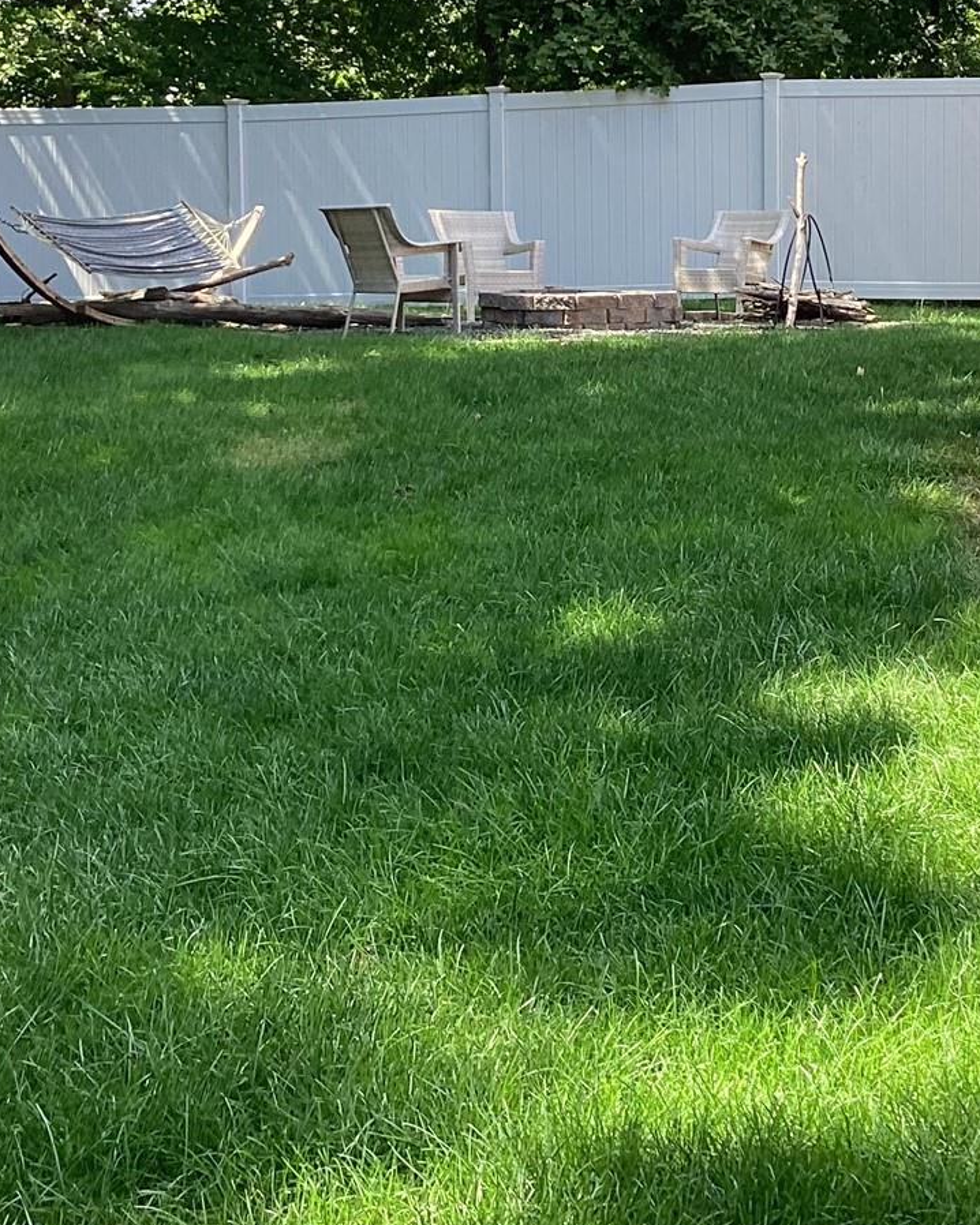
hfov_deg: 22.1
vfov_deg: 27.4
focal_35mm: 69
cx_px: 626
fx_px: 2502
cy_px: 460
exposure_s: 1/120
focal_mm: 3.3
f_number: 2.4
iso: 25
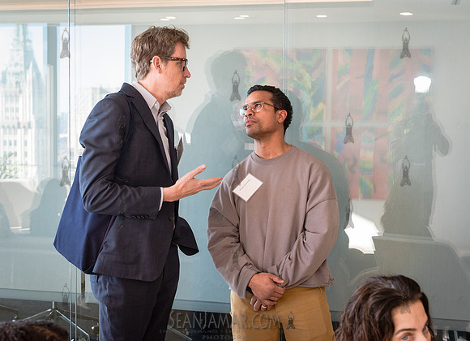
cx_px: 255
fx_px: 718
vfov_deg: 26.7
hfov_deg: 36.2
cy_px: 171
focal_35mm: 54
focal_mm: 48
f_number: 5
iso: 2000
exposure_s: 1/160
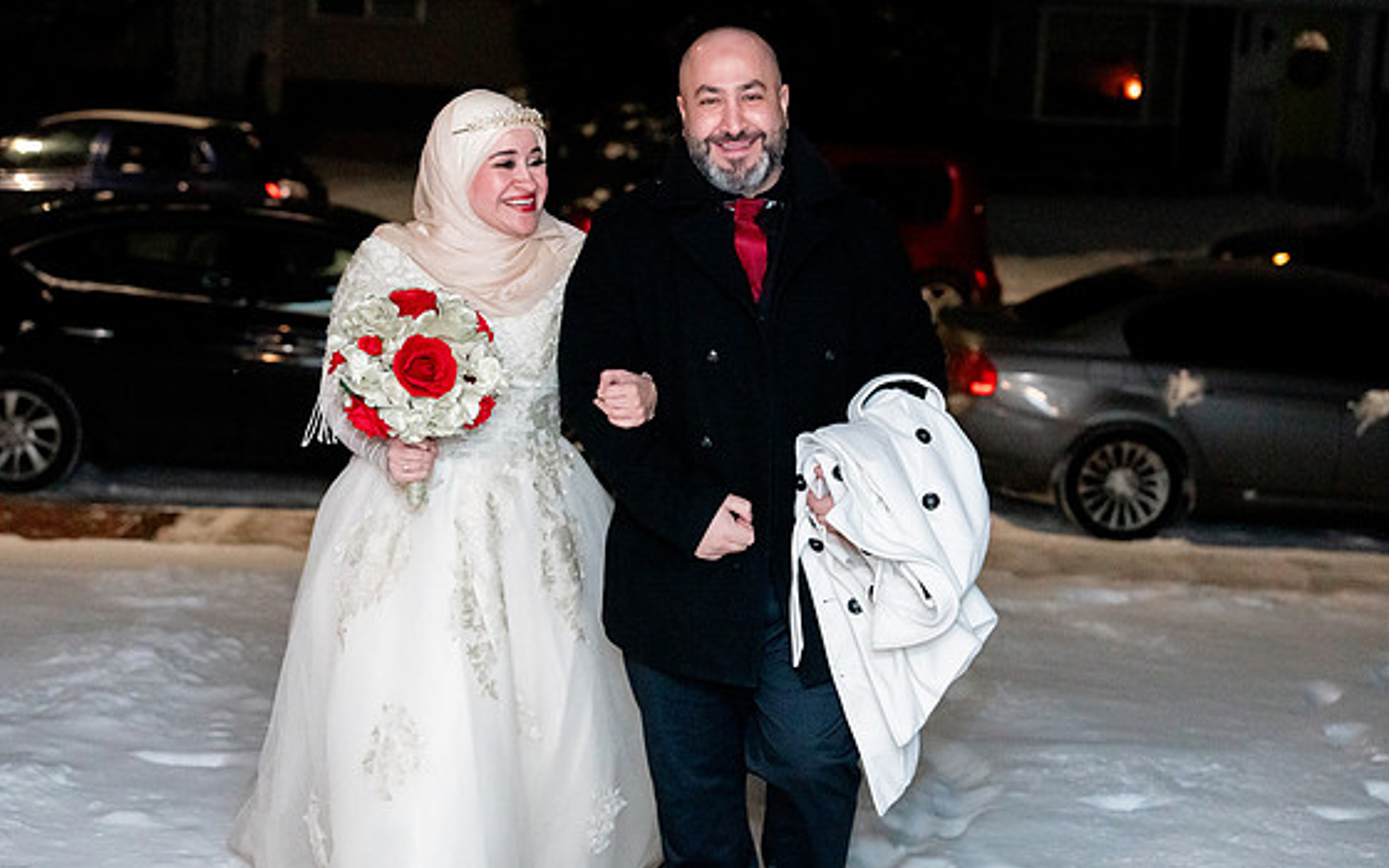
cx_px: 675
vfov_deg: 22.7
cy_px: 423
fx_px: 2158
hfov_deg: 35.7
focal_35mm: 57
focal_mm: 54
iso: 6400
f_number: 2.8
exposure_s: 1/160
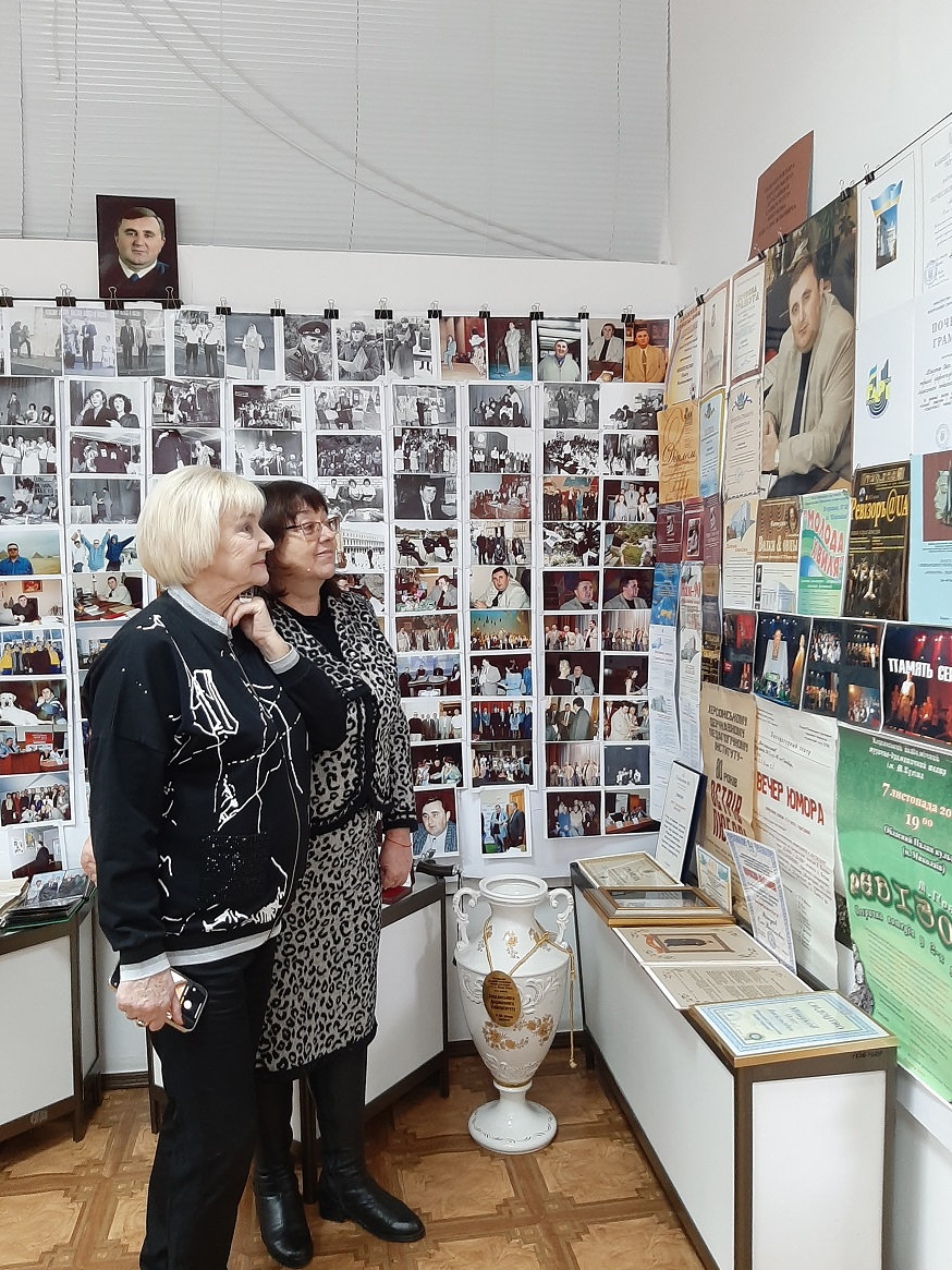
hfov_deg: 51.4
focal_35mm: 27
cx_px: 476
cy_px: 613
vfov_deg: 65.3
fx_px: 990
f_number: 1.7
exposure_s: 1/33
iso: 200
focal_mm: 3.93
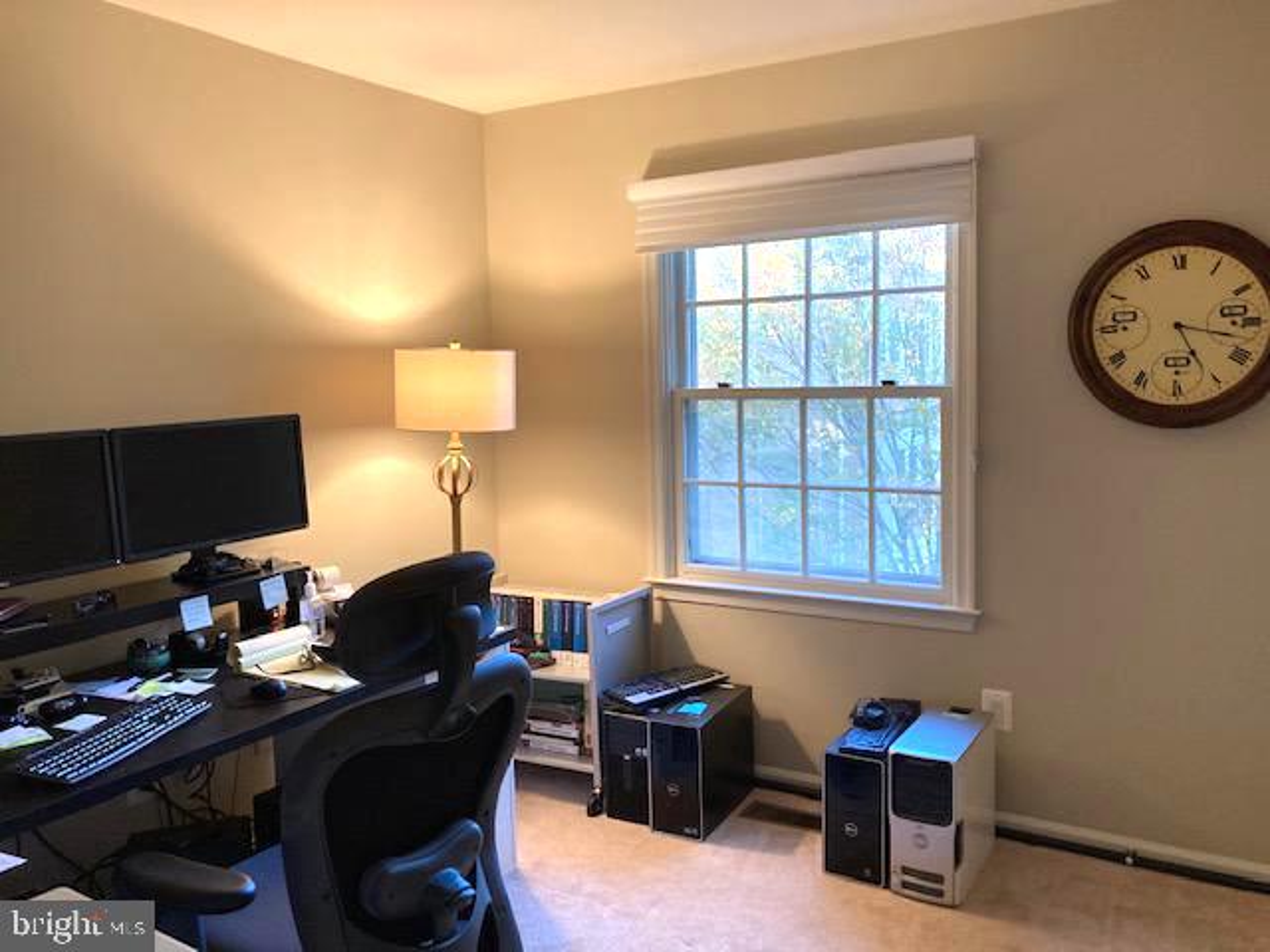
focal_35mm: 28
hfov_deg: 63.4
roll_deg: +2.0
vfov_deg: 49.7
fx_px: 1027
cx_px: 635
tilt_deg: -4.3
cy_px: 476
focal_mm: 3.99
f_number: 1.8
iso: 125
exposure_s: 1/60
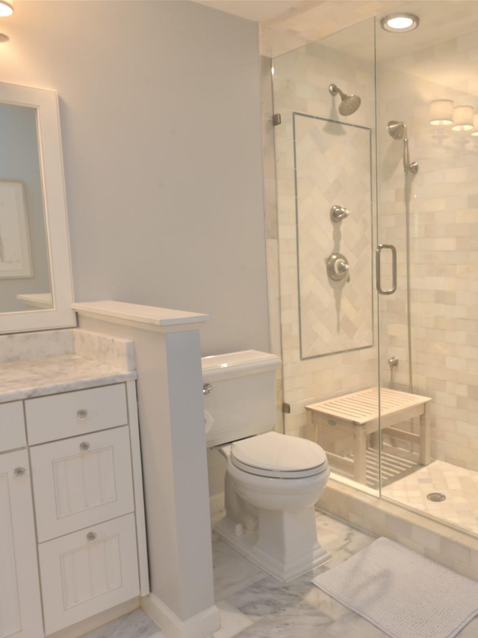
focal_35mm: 29
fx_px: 534
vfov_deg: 61.7
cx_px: 370
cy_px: 320
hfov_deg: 46.1
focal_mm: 20
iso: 100
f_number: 7.1
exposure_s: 1/3
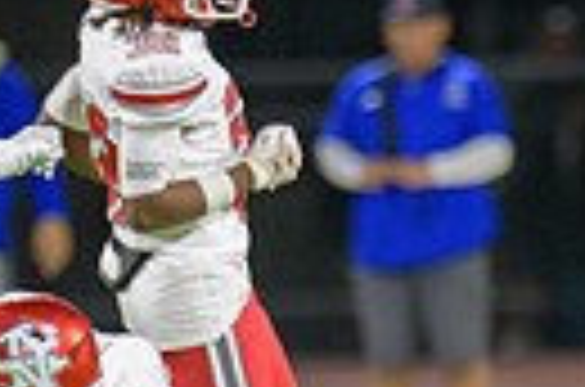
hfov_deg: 1.5
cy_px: 389
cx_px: 405
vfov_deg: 1.0
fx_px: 21771
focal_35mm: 1343
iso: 1250
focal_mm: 300
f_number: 2.8
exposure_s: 1/250
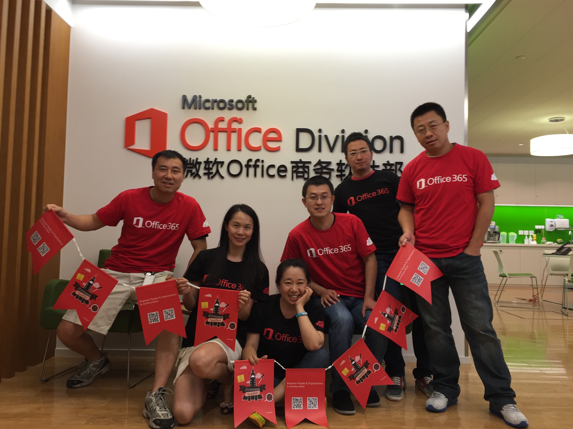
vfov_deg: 48.2
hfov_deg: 61.7
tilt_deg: +3.0
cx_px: 286
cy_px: 214
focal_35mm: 29
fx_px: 480
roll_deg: -1.7
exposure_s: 1/30
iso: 64
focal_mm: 4.15
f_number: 2.2
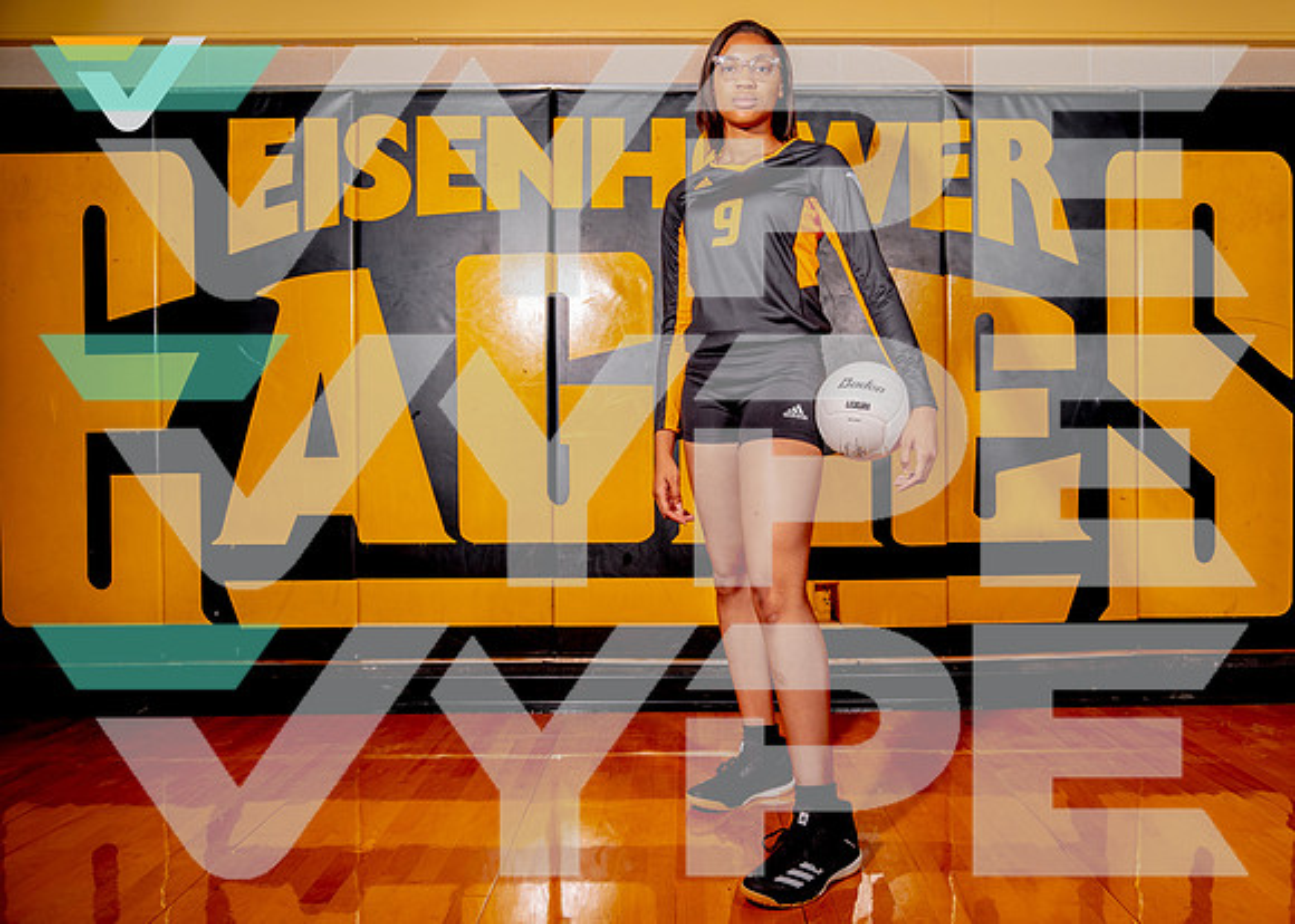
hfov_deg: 69.0
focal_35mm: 26
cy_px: 459
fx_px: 940
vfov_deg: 52.4
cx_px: 701
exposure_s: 1/125
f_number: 8
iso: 100
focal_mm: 24
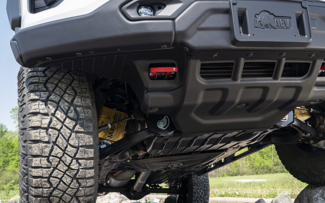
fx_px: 345
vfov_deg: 32.7
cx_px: 204
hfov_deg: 49.9
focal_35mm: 39
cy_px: 115
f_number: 7.1
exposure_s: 1/160
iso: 400
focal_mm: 30
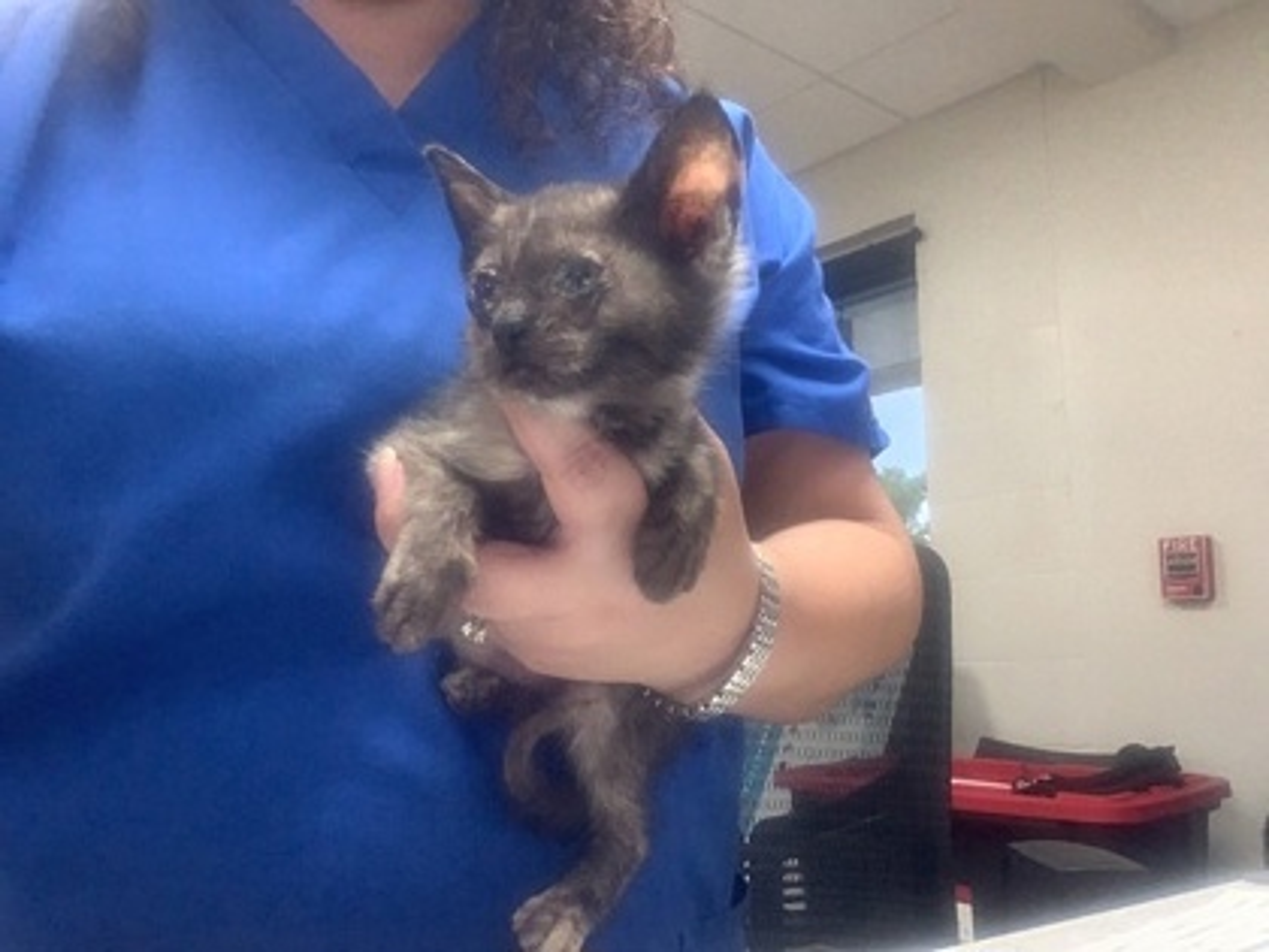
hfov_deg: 58.4
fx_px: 1136
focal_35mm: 31
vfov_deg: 45.4
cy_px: 476
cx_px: 634
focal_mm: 2.15
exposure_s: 1/60
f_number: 2.4
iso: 320
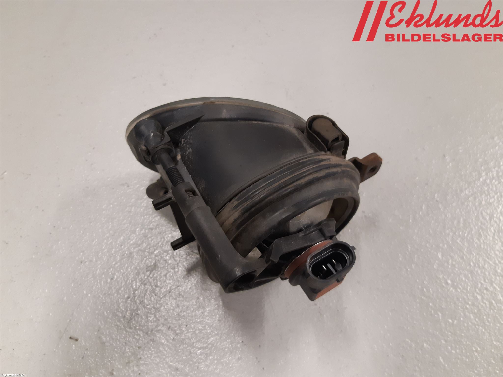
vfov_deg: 53.1
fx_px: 378
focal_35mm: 26
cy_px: 188
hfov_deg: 67.3
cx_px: 252
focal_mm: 3.93
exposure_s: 1/50
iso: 200
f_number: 1.7
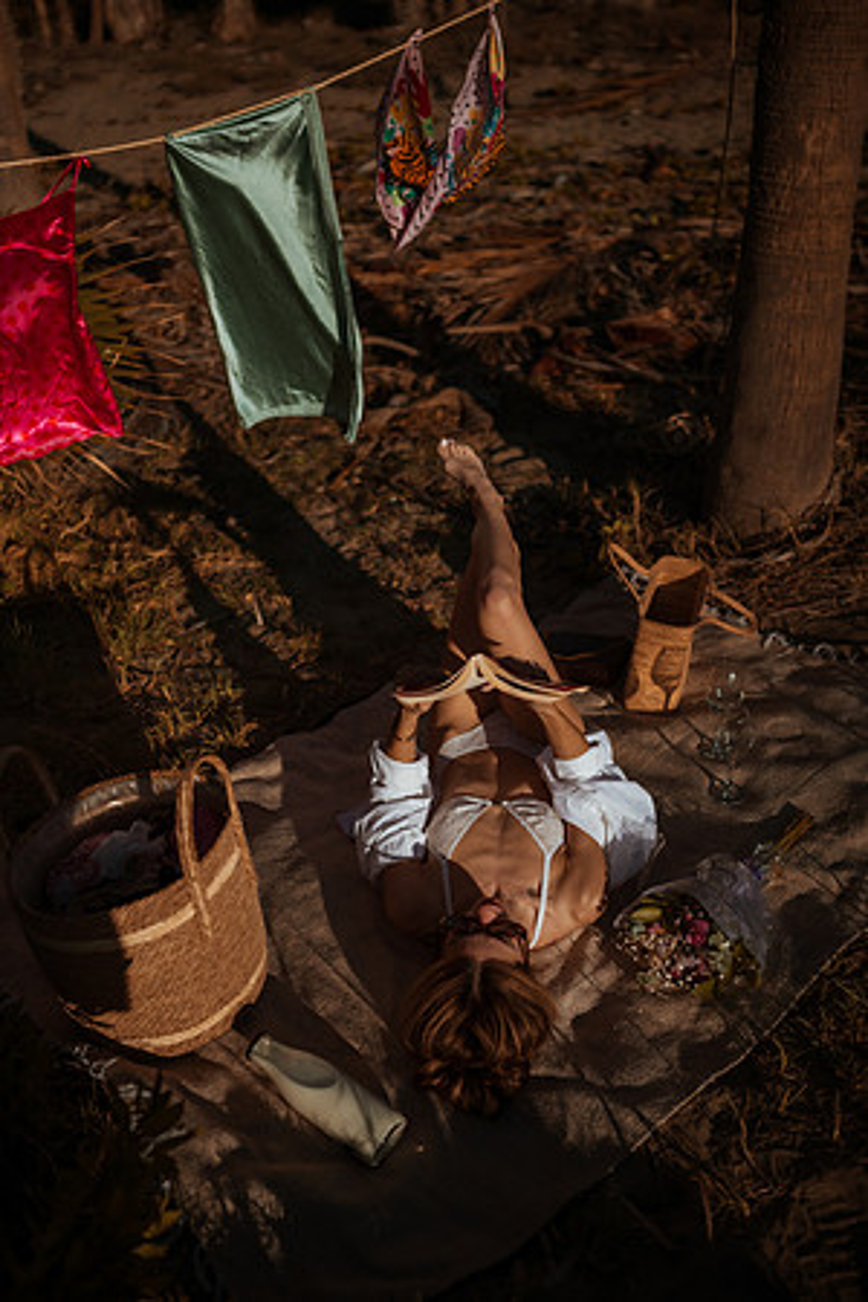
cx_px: 434
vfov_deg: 54.4
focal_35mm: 35
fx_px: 1266
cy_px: 651
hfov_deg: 37.9
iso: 50
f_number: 1.8
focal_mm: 35
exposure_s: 1/5000
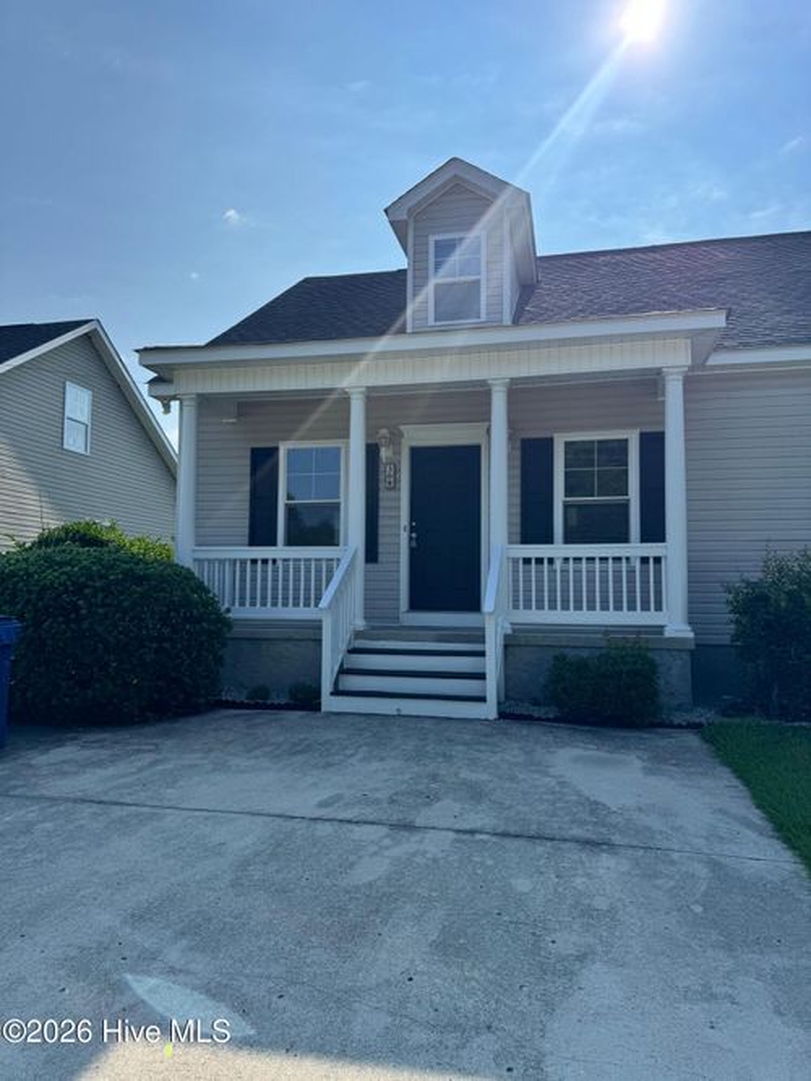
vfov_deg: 71.6
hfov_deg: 56.8
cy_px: 540
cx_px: 406
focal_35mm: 24
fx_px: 750
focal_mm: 6.76
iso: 80
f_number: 1.78
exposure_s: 1/6410
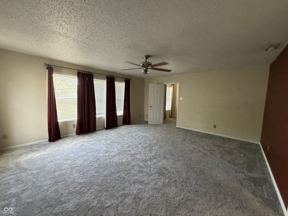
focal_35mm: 14
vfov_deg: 85.7
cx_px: 144
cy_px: 108
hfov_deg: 102.1
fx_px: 116
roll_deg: -0.2
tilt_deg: -6.5
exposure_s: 1/72
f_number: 2.2
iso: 320
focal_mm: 2.22
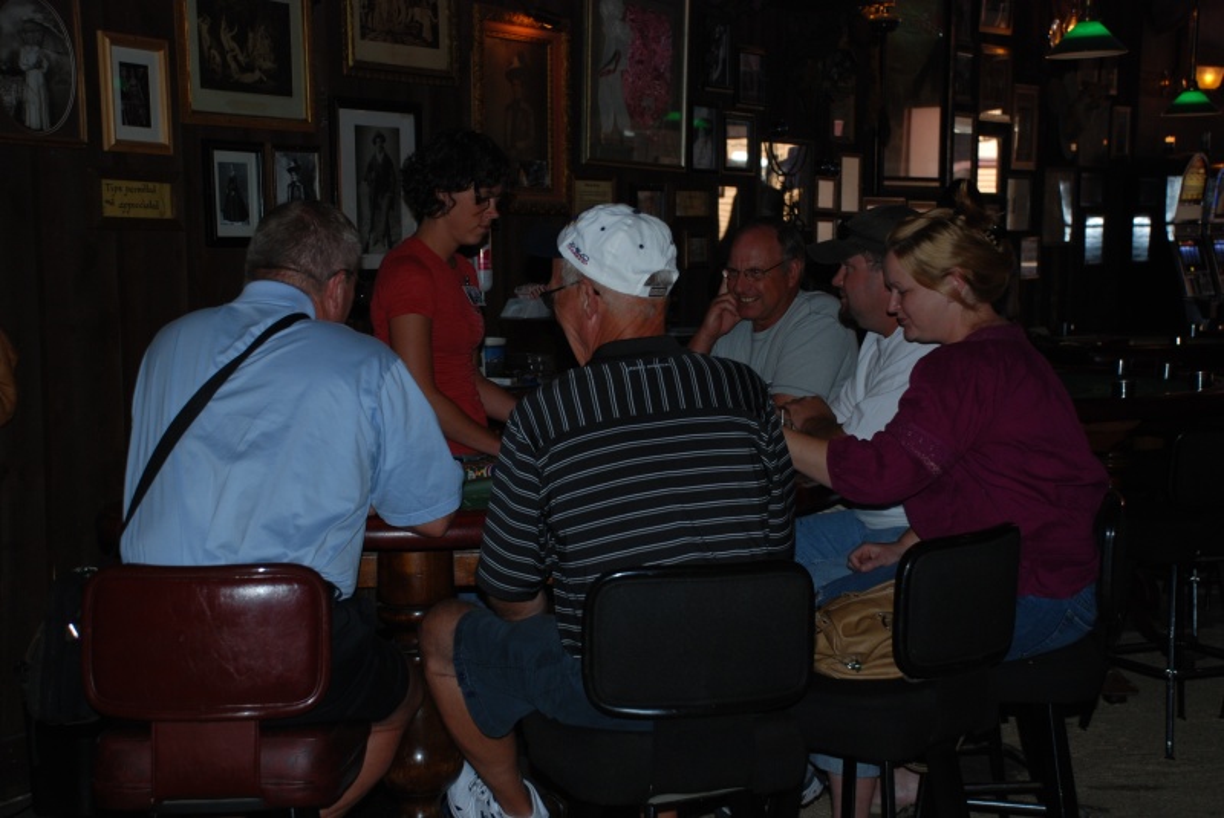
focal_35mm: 60
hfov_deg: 33.4
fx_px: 2042
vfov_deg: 22.7
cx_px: 612
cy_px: 409
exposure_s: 1/60
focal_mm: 40
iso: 200
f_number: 4.5
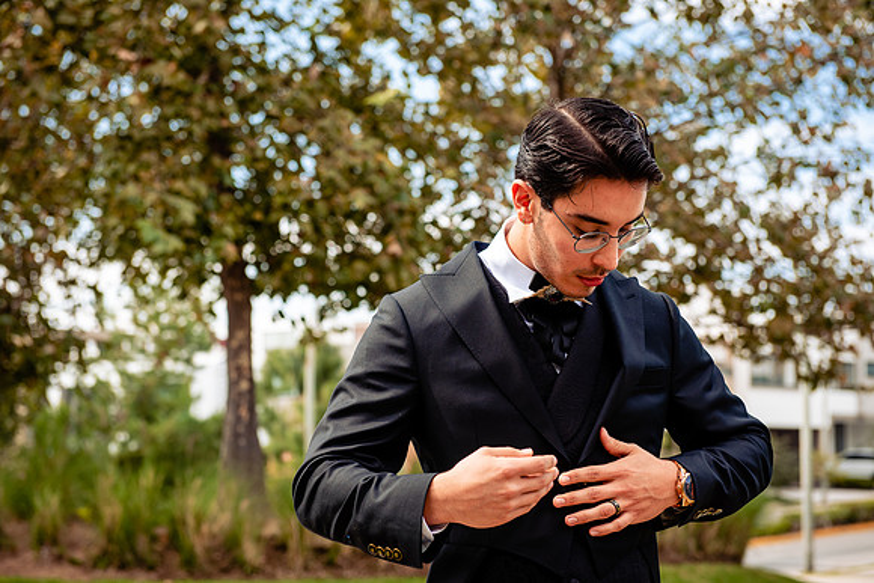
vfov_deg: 19.5
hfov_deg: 28.8
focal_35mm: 70
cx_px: 437
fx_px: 1700
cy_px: 292
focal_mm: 70
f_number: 4.5
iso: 200
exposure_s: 1/500
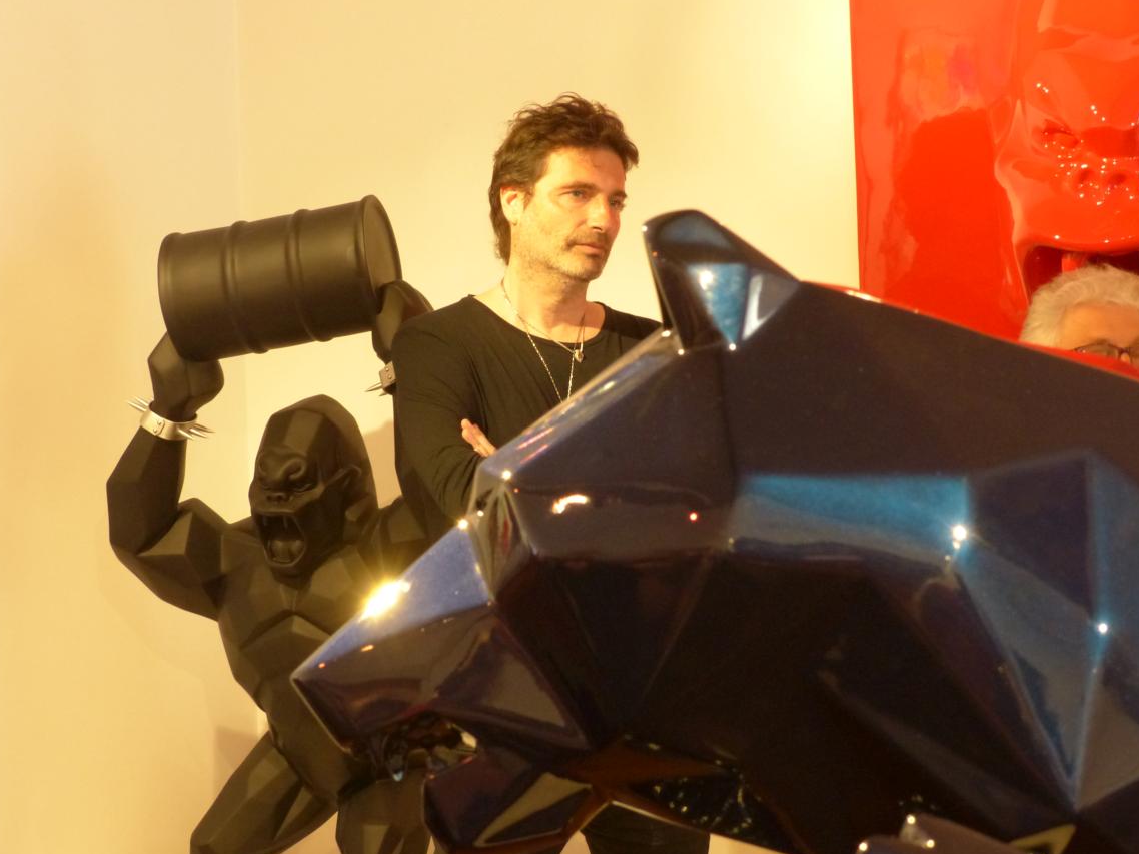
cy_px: 428
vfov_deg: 18.2
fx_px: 2665
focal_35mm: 81
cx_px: 568
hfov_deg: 24.1
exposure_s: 1/13
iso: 400
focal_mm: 13.5
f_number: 4
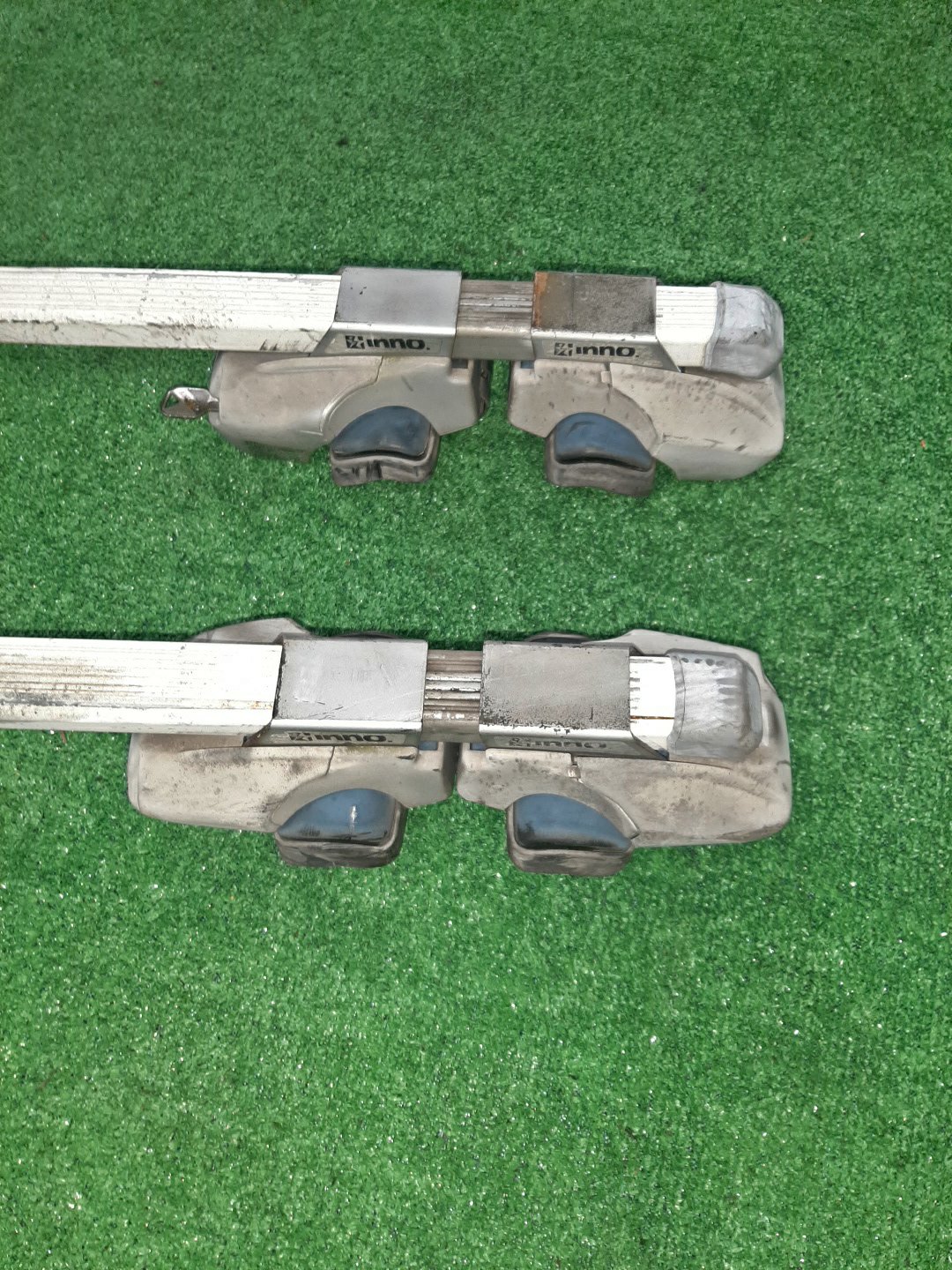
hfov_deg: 53.1
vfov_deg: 67.3
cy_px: 635
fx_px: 953
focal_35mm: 26
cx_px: 476
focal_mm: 3.93
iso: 189
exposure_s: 1/50
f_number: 1.7
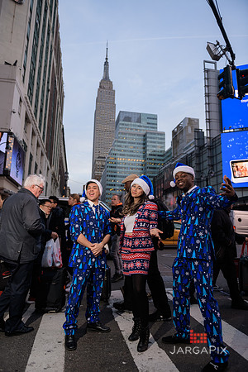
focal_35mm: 24
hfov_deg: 53.1
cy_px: 186
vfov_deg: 73.7
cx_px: 124
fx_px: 248
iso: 200
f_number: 3.2
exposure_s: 1/250
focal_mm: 24
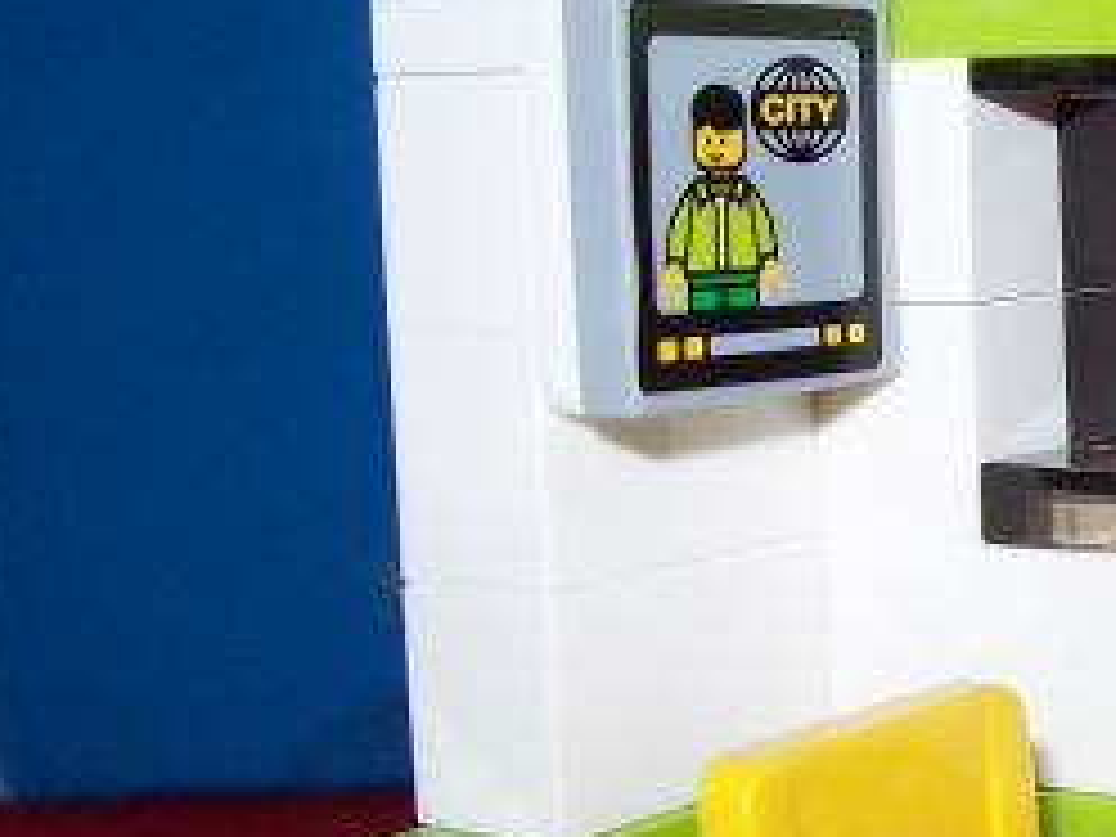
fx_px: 2998
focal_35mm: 93
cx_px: 1269
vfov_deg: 15.9
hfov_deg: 20.0
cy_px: 418
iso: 80
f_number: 2.7
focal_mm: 6
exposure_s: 1/64
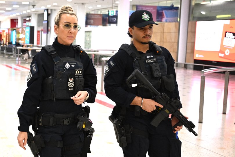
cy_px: 78
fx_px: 196
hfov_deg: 61.9
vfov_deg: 43.6
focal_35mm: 30
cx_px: 118
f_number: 2.8
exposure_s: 1/800
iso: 4000
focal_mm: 30
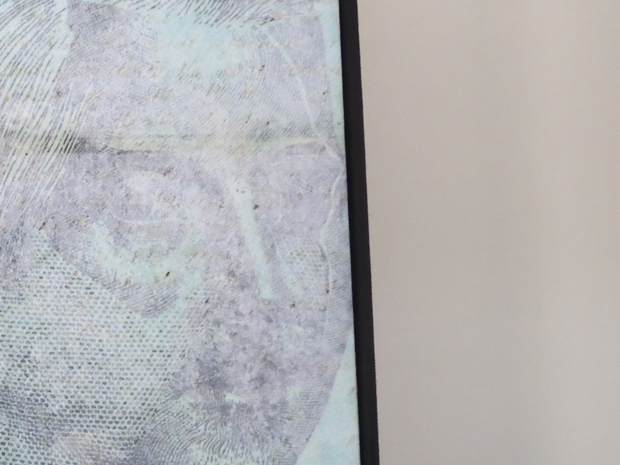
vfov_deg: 13.1
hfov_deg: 16.1
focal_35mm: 113
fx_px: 2024
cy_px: 317
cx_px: -271
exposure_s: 1/40
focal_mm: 6.8
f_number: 4
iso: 100
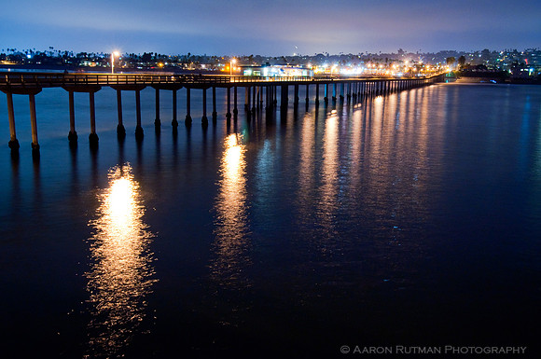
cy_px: 180
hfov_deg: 57.3
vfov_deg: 39.9
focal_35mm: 33
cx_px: 270
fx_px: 495
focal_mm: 22
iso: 200
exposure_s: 20
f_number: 13
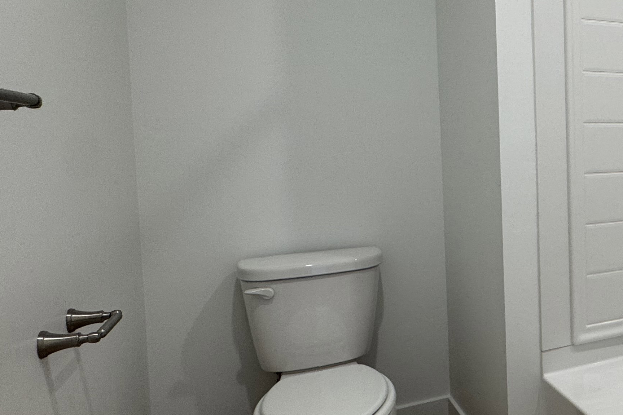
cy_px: 172
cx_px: 593
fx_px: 588
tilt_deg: -2.7
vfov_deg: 38.8
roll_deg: +1.0
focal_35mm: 34
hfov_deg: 48.1
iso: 80
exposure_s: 1/120
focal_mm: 2.22
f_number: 2.2
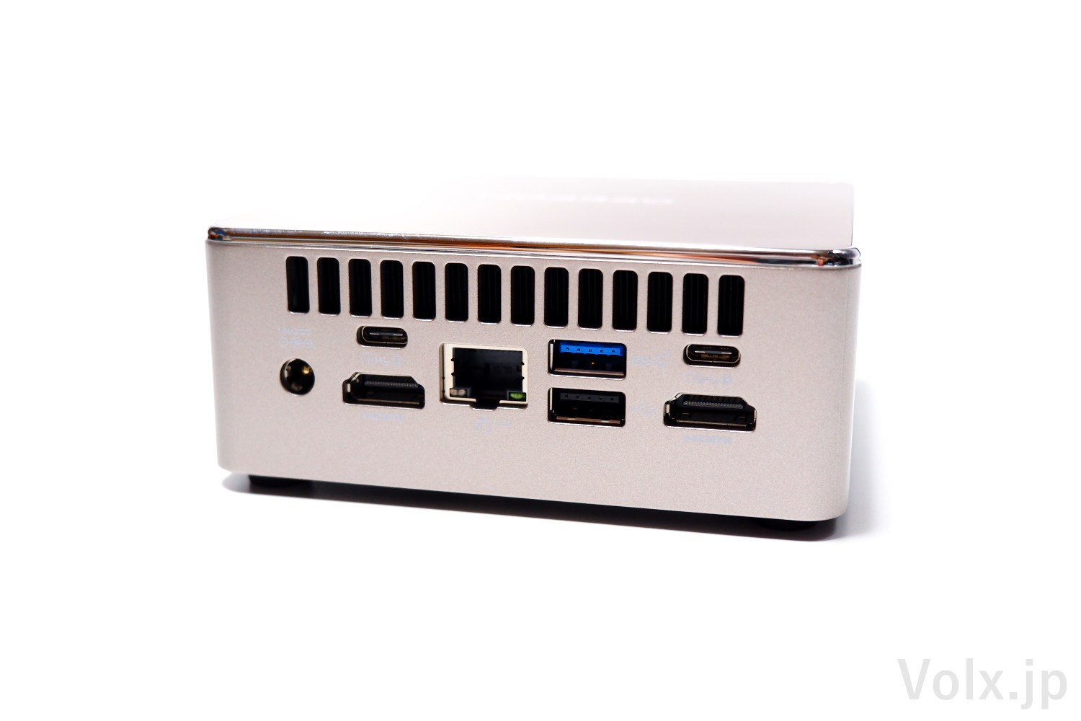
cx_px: 540
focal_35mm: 42
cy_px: 360
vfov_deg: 31.9
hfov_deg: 46.4
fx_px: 1261
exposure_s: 1/42
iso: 500
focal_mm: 28
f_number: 4.5
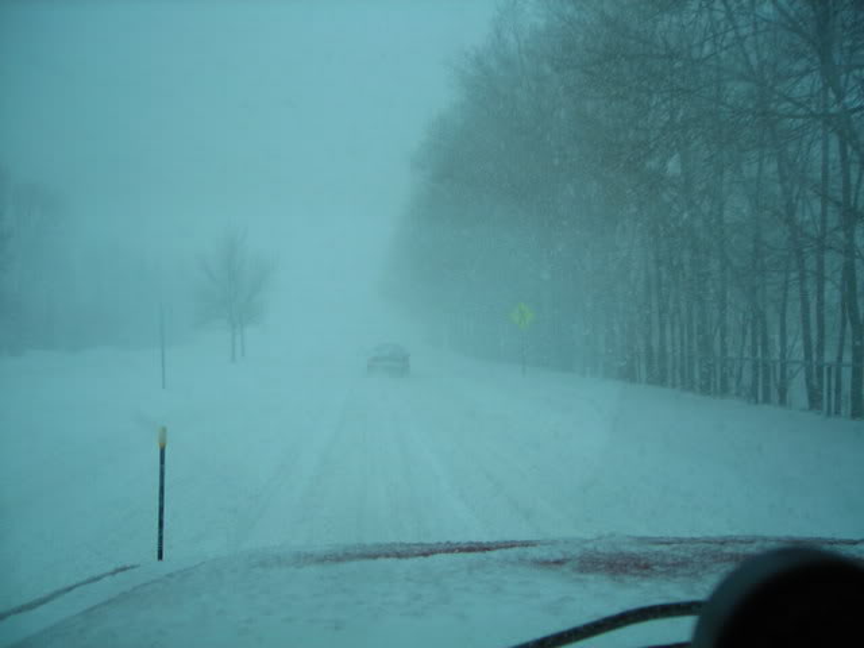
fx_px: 948
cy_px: 324
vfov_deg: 37.7
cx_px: 432
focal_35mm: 38
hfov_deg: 49.0
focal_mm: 6.3
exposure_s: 1/333
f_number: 3.2
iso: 50
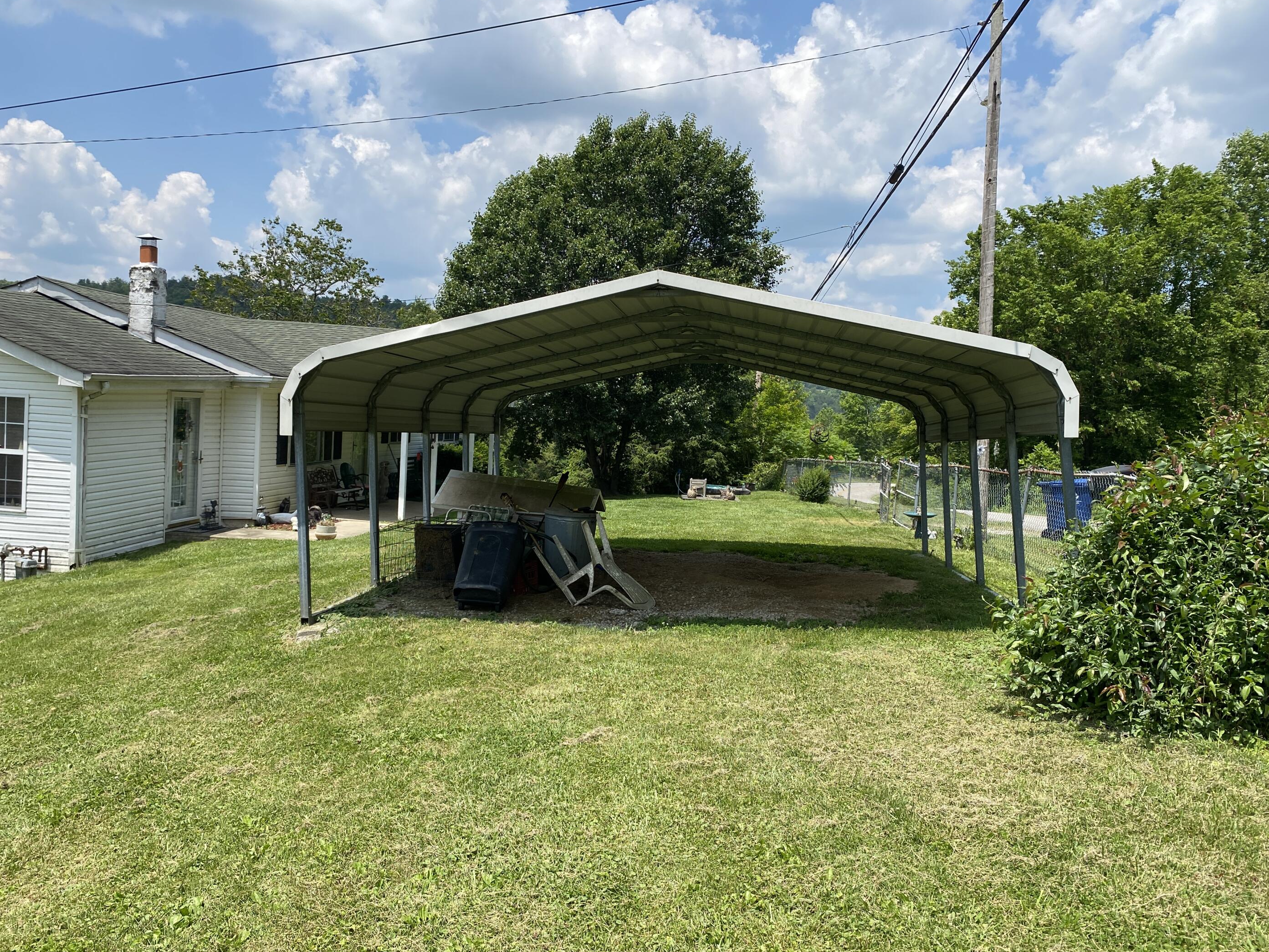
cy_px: 507
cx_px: 625
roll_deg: -3.2
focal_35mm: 28
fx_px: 1026
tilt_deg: -5.8
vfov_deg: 49.7
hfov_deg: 63.4
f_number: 1.8
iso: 32
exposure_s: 1/2688
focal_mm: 4.25
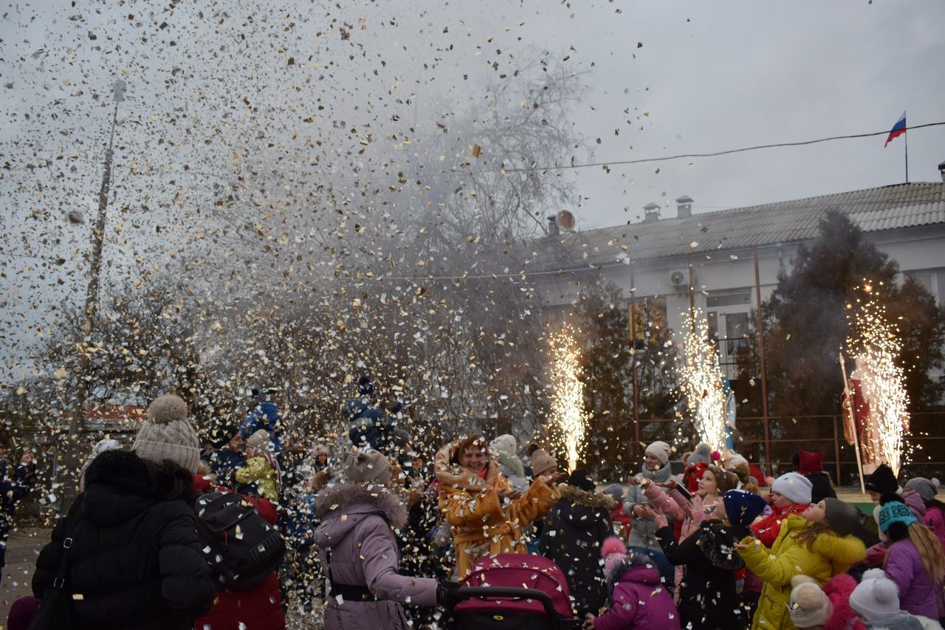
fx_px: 827
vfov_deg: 41.7
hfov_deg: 59.5
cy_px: 315
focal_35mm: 32
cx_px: 472
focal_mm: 21
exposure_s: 1/125
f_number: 5.6
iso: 400
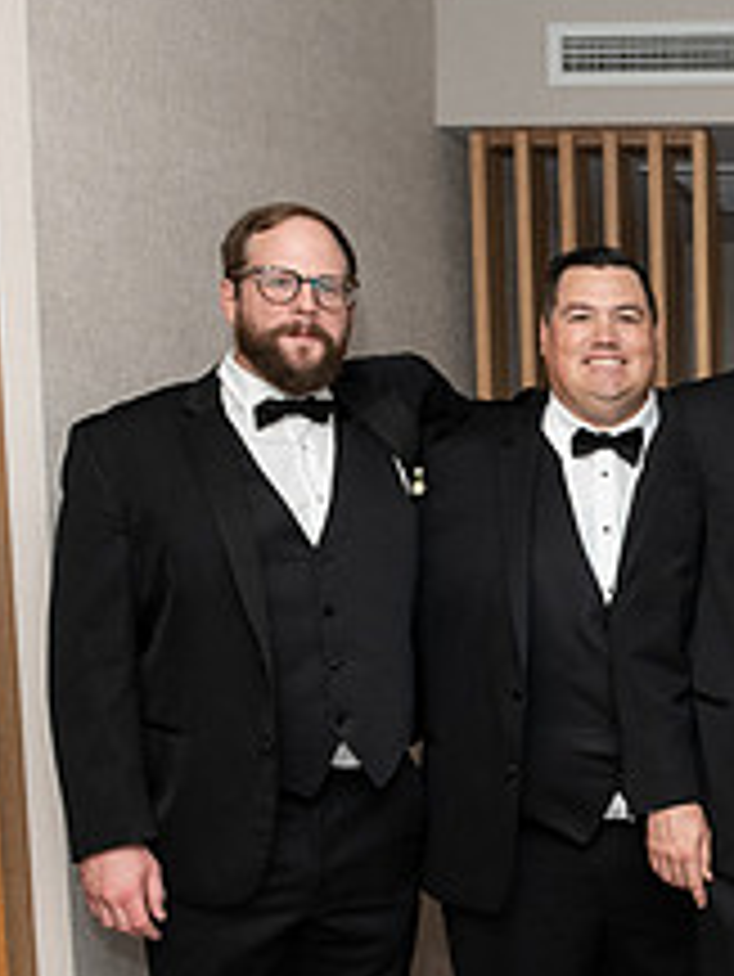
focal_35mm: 69
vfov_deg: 27.9
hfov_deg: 19.0
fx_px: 1949
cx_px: 1075
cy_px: 689
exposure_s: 1/200
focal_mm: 24
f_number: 4.5
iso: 1250
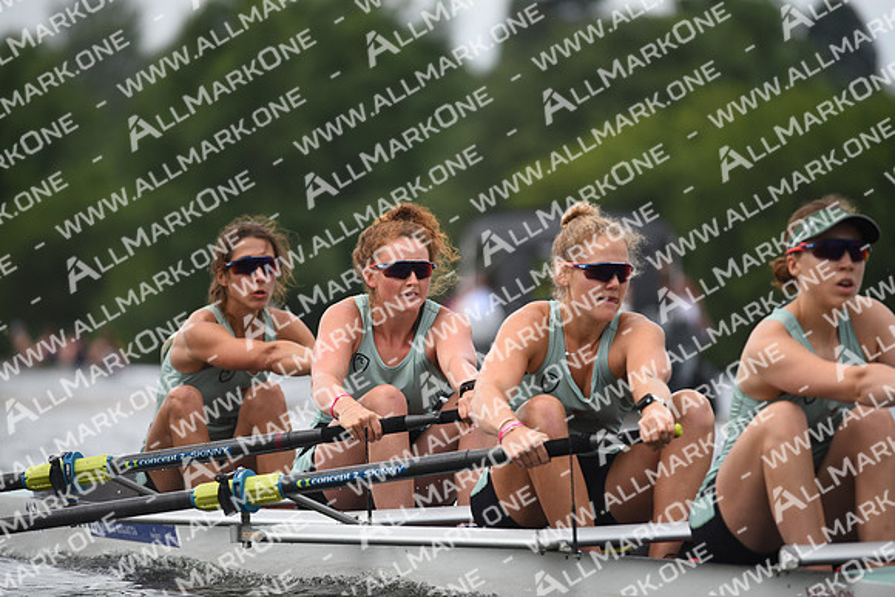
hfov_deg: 6.9
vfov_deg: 4.6
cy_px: 298
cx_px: 448
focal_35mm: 300
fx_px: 7460
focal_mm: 300
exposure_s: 1/1600
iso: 200
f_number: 4
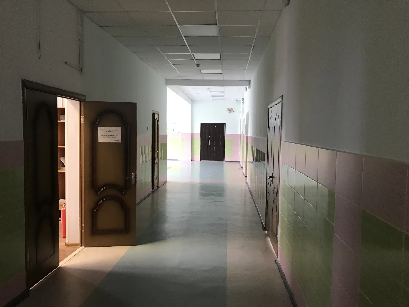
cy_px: 154
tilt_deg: -2.8
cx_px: 204
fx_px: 331
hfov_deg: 63.4
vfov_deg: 49.7
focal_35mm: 28
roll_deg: -0.5
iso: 64
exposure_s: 1/17
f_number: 1.8
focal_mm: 3.99
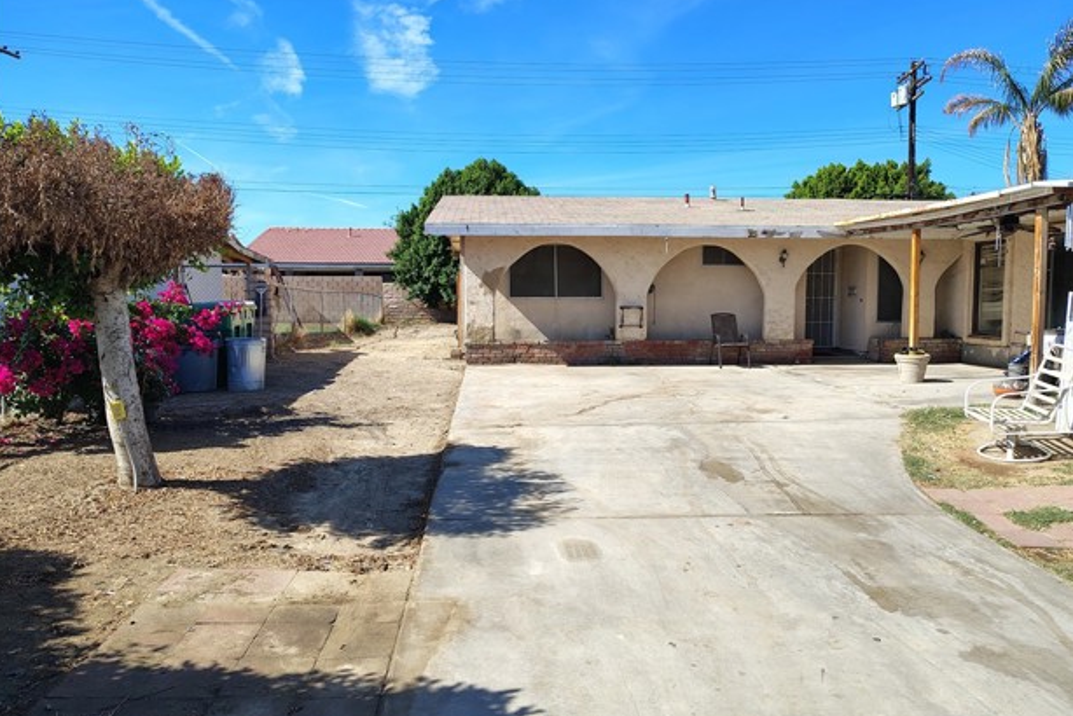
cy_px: 351
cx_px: 549
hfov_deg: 69.4
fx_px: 775
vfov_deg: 49.6
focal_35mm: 26
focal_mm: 5.56
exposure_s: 1/1443
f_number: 1.8
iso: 101
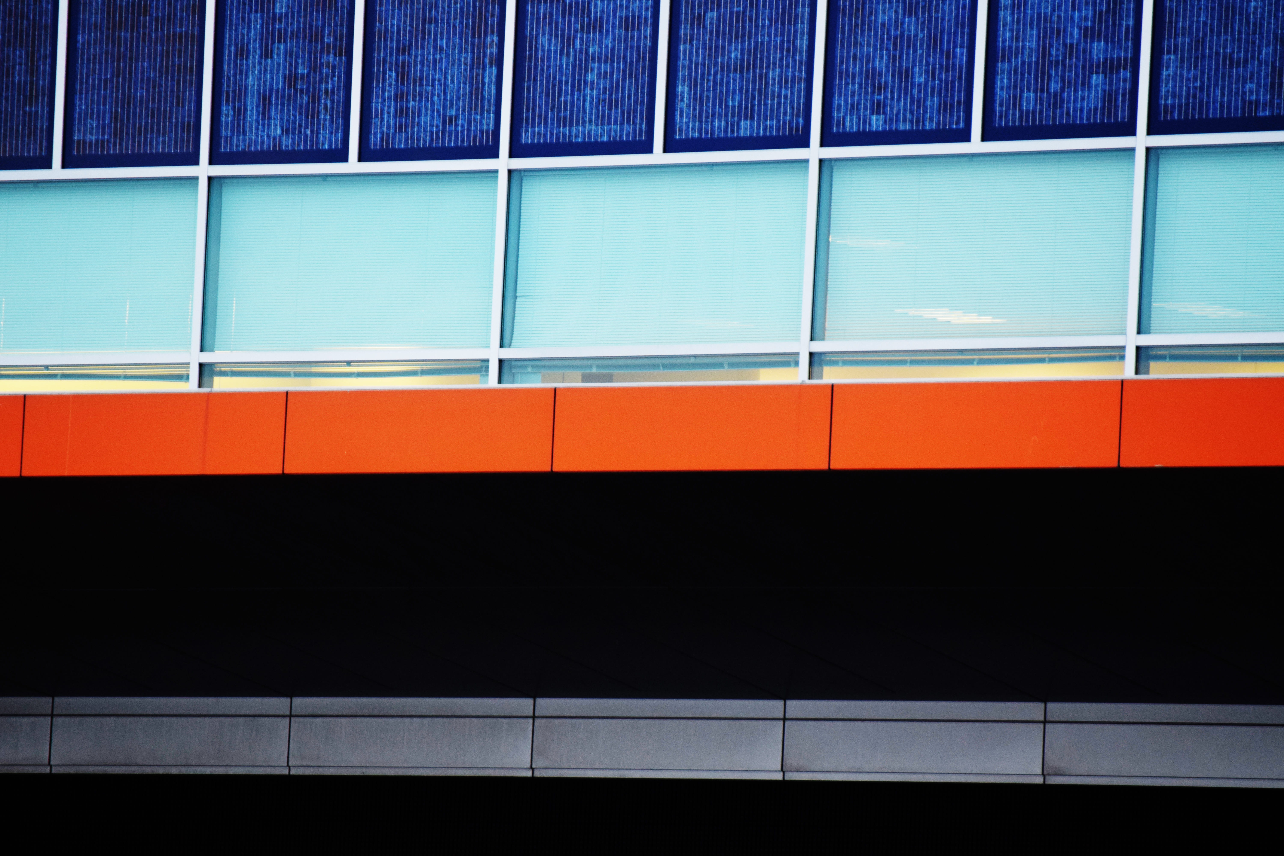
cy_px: 428
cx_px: 642
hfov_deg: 7.2
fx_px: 10164
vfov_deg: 4.8
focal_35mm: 285
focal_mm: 190
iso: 800
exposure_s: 1/50
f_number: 5.6
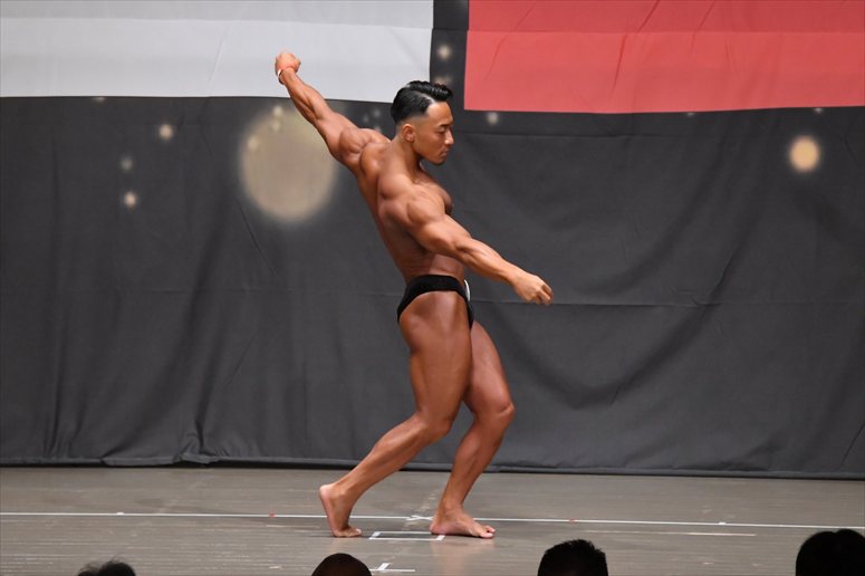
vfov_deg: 6.1
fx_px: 5404
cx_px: 432
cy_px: 288
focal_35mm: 225
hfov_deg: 9.2
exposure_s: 1/400
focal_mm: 150
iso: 6400
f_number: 5.6
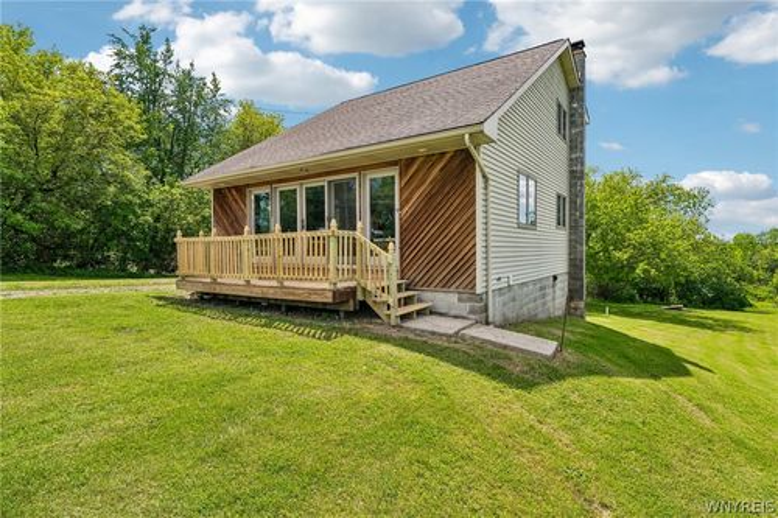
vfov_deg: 67.3
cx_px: 389
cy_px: 259
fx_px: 389
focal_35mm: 18
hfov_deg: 90.0
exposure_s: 1/100
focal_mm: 18
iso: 100
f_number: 9
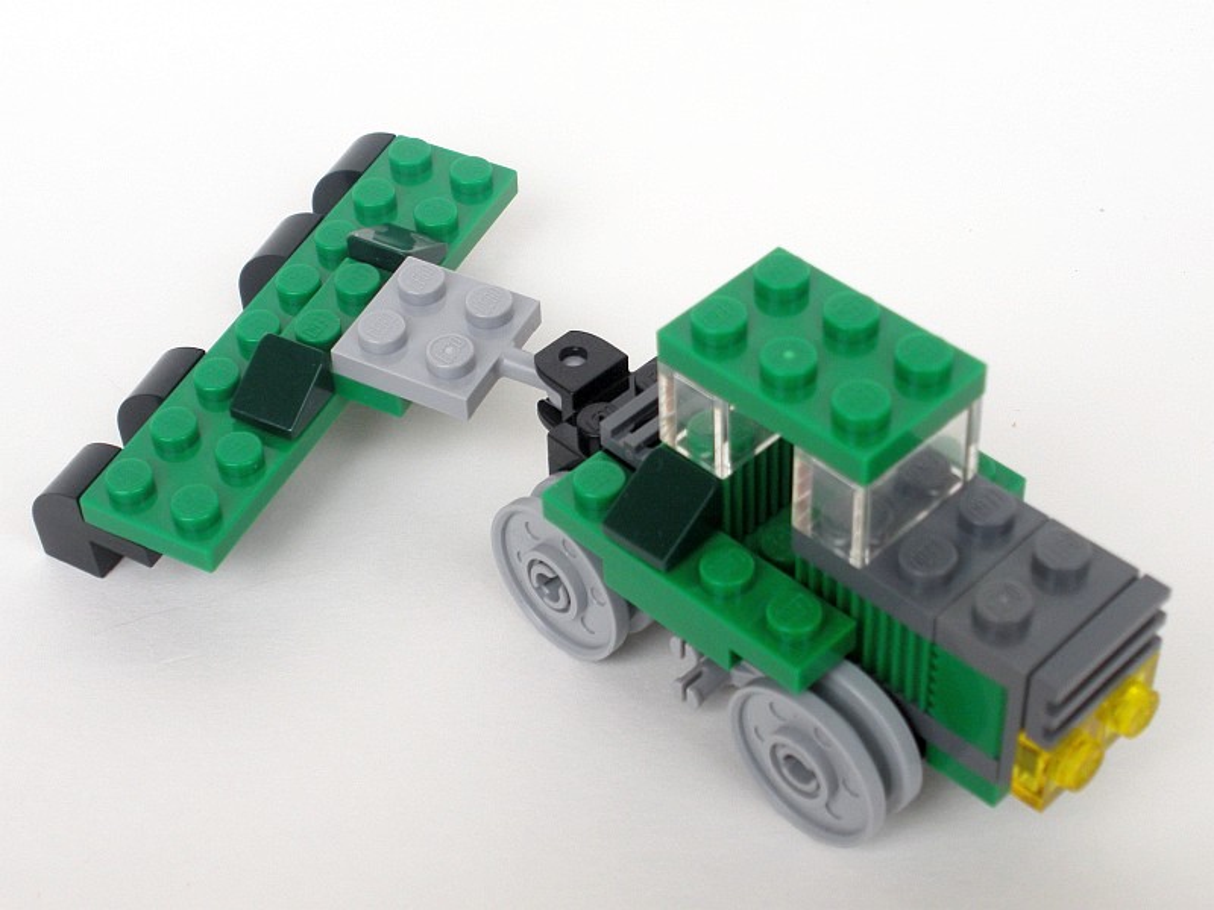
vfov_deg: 23.7
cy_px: 455
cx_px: 607
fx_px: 2174
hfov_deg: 31.2
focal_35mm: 62
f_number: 4.6
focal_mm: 11.2
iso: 101
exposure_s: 1/122
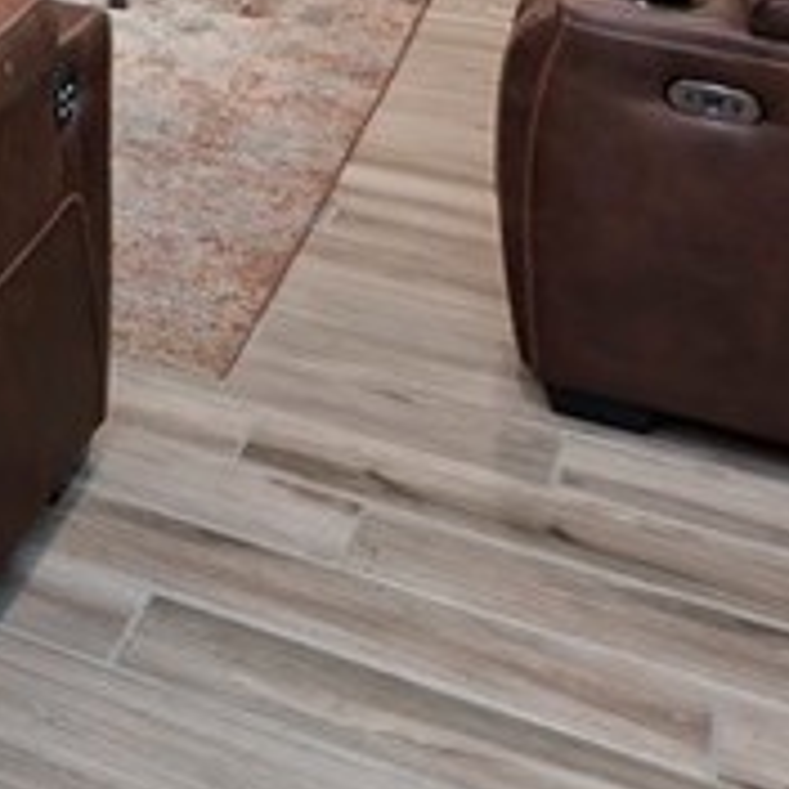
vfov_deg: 19.6
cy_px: -572
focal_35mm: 69
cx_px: -394
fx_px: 1779
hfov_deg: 21.1
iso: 500
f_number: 10
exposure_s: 1/5
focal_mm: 14
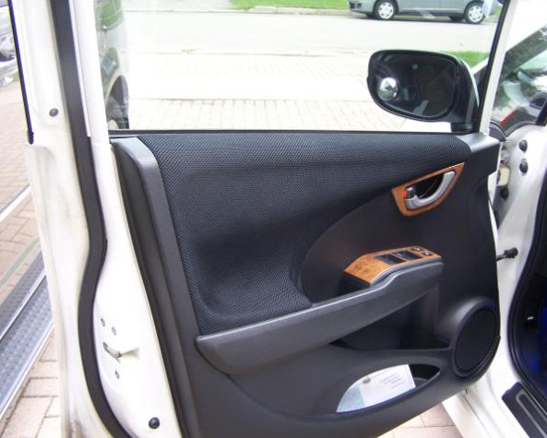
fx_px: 648
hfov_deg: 45.7
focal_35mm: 40
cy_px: 219
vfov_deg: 37.4
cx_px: 293
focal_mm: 6.3
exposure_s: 1/30
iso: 100
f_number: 2.8
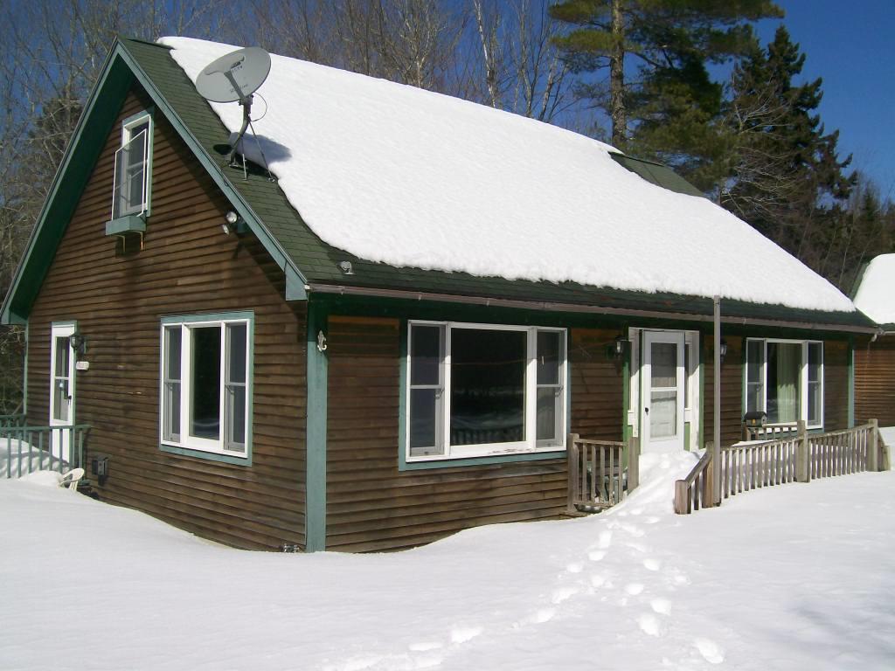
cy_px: 336
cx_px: 448
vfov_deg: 39.7
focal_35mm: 36
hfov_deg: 51.4
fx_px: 931
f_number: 4.8
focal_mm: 6
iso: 80
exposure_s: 1/1401
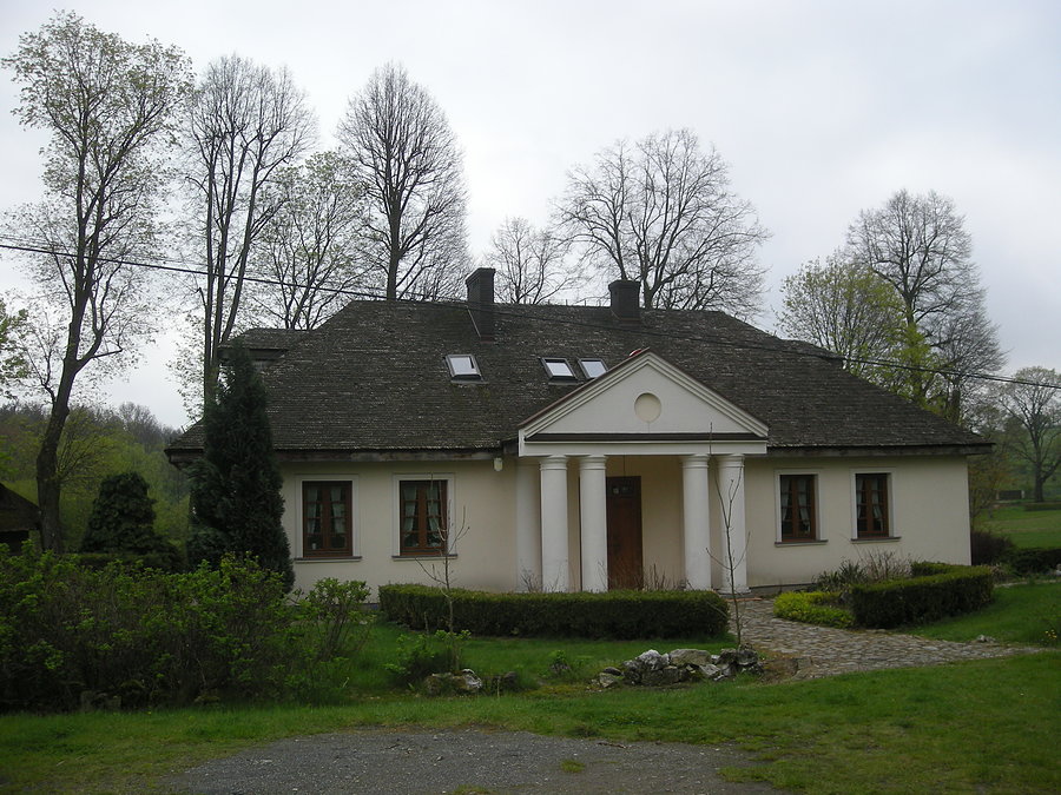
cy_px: 398
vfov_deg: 40.7
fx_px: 1073
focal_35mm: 35
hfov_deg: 52.6
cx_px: 530
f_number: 2.8
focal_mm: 5.7
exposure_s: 1/372
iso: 50
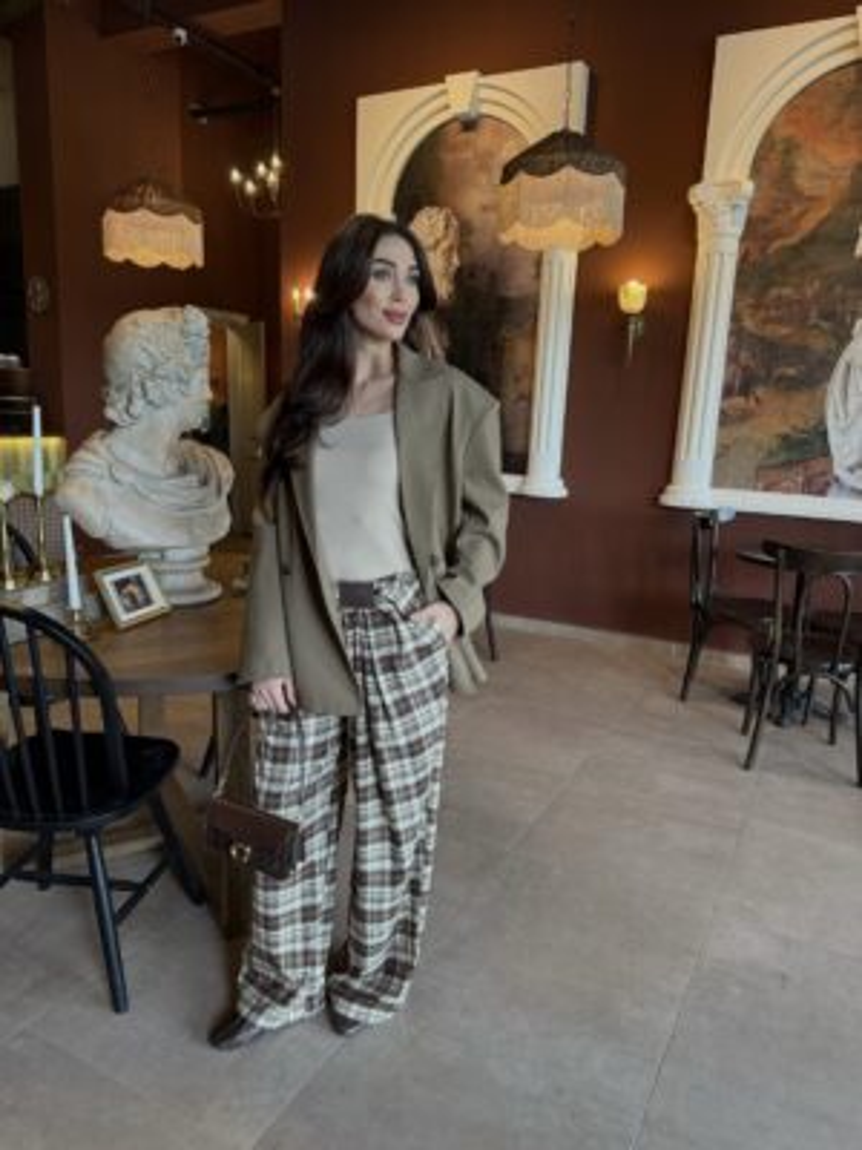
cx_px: 431
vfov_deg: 71.6
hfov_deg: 56.8
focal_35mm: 24
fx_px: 797
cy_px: 575
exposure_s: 1/100
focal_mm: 6.76
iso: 160
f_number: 1.78
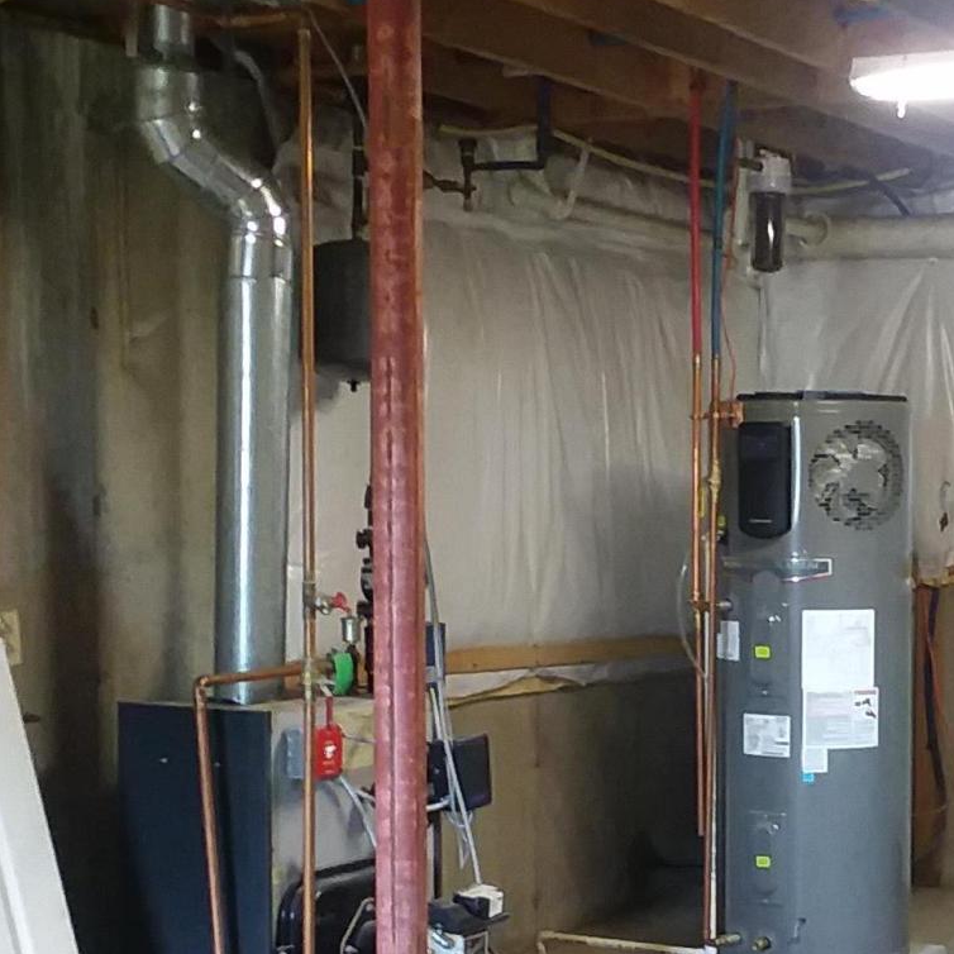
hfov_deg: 24.9
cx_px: 764
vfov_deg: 25.0
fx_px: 2120
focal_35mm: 68
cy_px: 724
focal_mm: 2.47
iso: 160
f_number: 1.9
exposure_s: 1/20
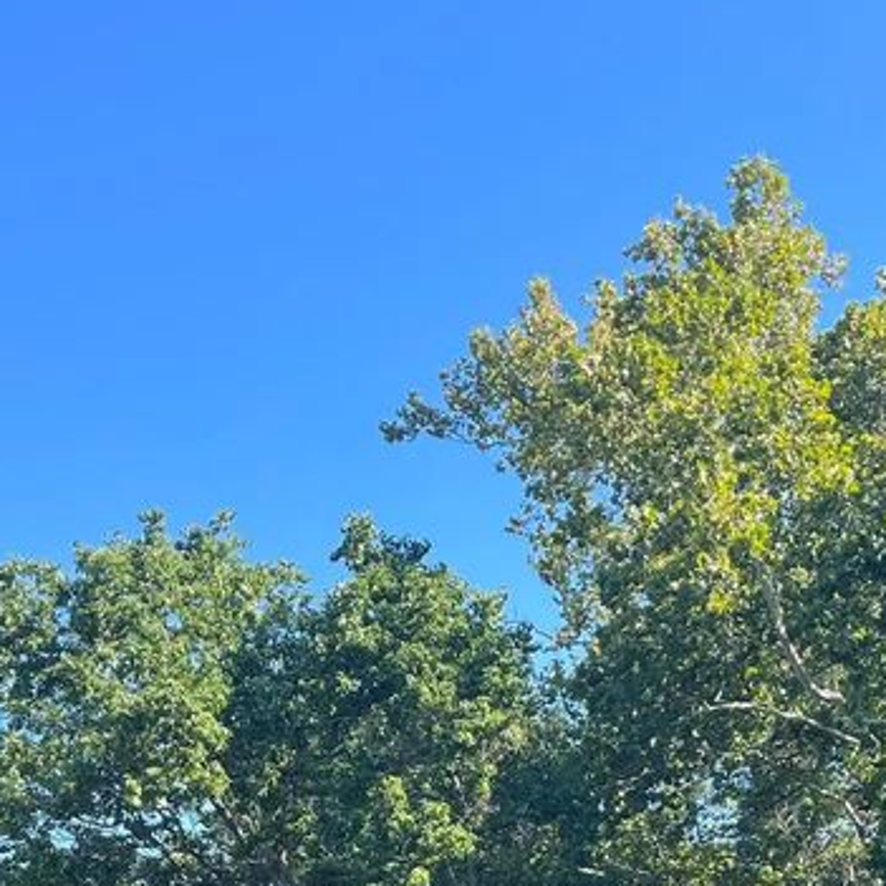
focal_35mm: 67
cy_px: 904
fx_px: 1940
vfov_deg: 24.5
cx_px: 520
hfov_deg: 25.7
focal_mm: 5.1
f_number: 1.6
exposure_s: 1/1086
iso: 50
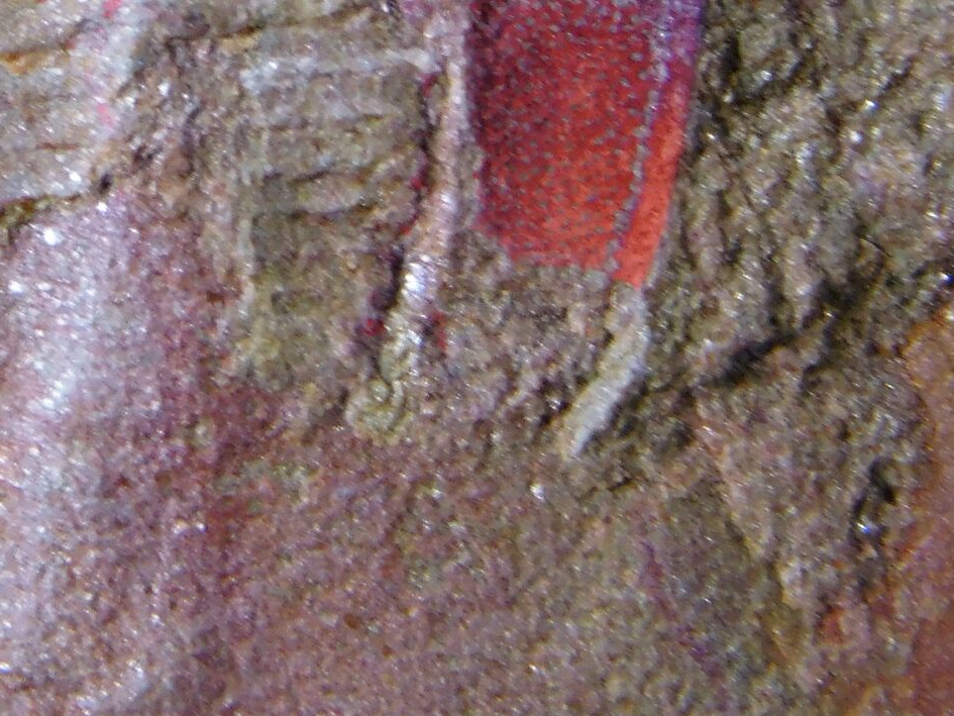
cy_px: -81
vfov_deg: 2.7
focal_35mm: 547
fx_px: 15077
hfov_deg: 3.6
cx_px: 12
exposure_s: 1/40
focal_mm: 35.9
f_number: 5.4
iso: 125
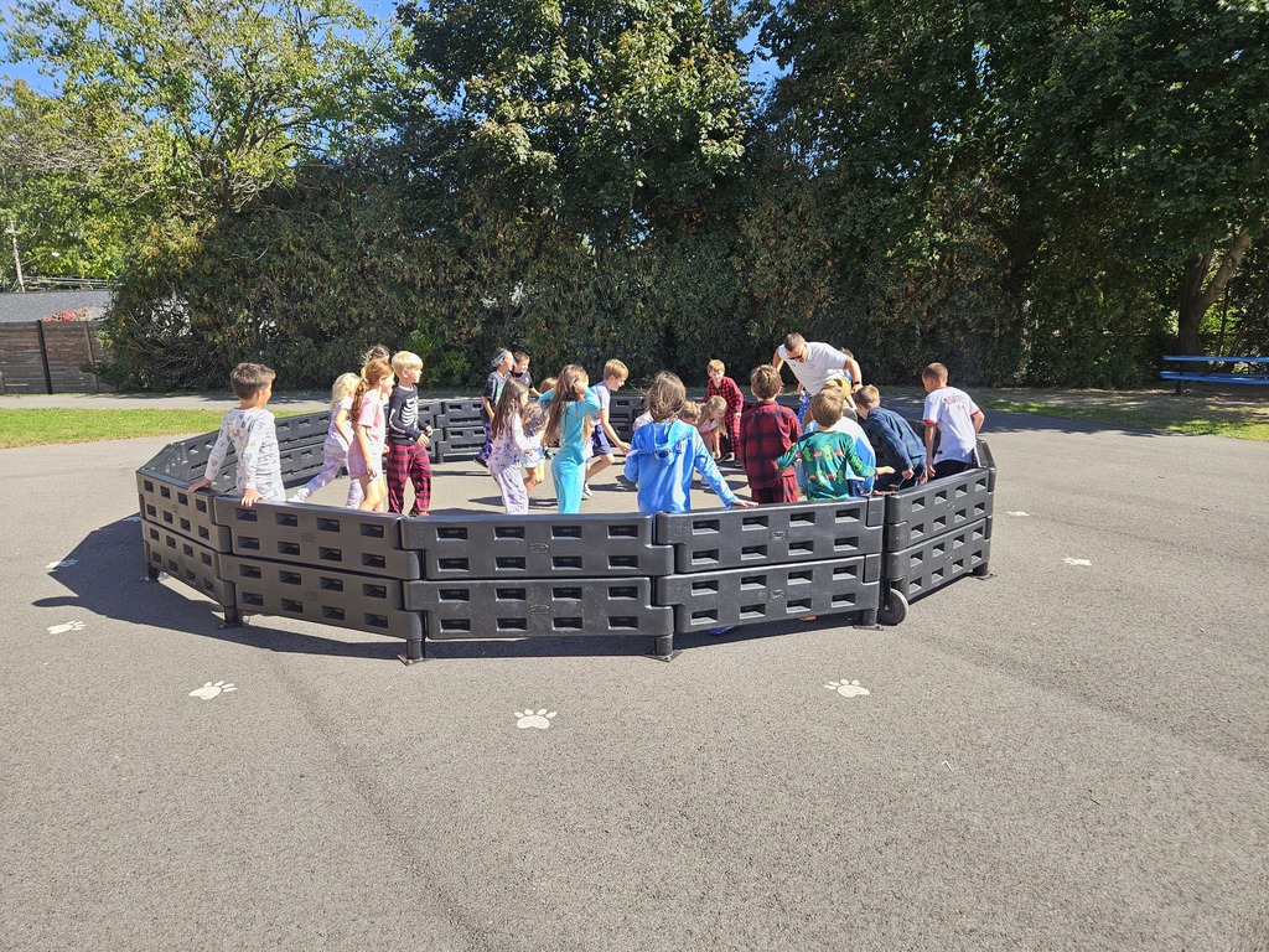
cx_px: 634
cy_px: 476
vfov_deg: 58.9
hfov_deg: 73.9
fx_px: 843
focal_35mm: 23
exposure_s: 1/512
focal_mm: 5.4
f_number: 1.8
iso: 25
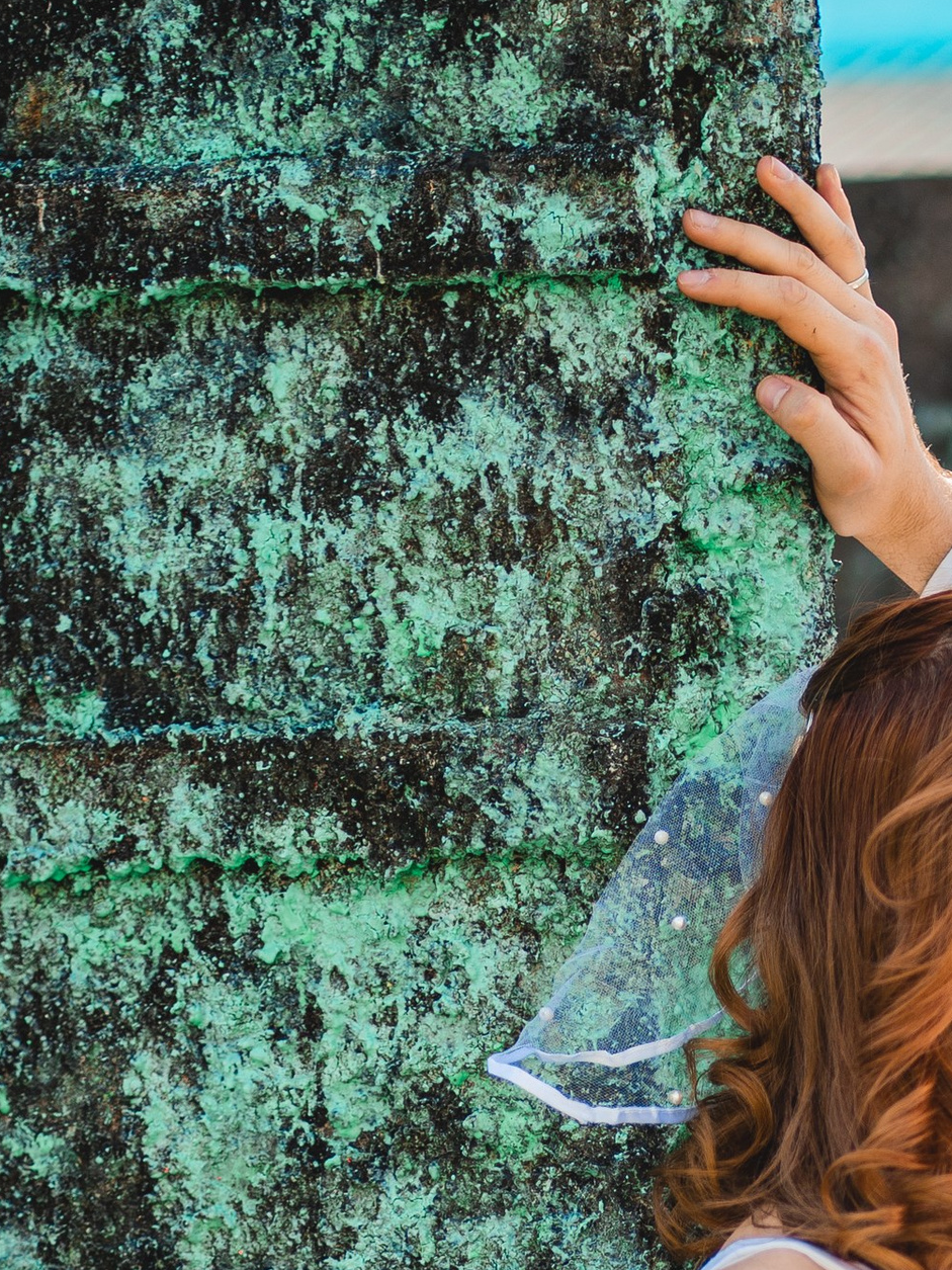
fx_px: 9169
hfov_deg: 5.9
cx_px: 1152
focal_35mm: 250
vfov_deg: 7.8
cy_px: 1515
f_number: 1.8
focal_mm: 85
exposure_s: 1/800
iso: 160
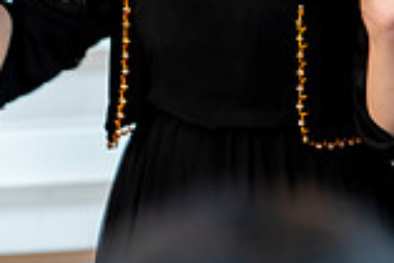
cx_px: 587
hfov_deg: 7.5
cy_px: -132
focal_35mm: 269
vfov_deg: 5.1
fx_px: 2947
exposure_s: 1/200
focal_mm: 73
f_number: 2
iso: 800
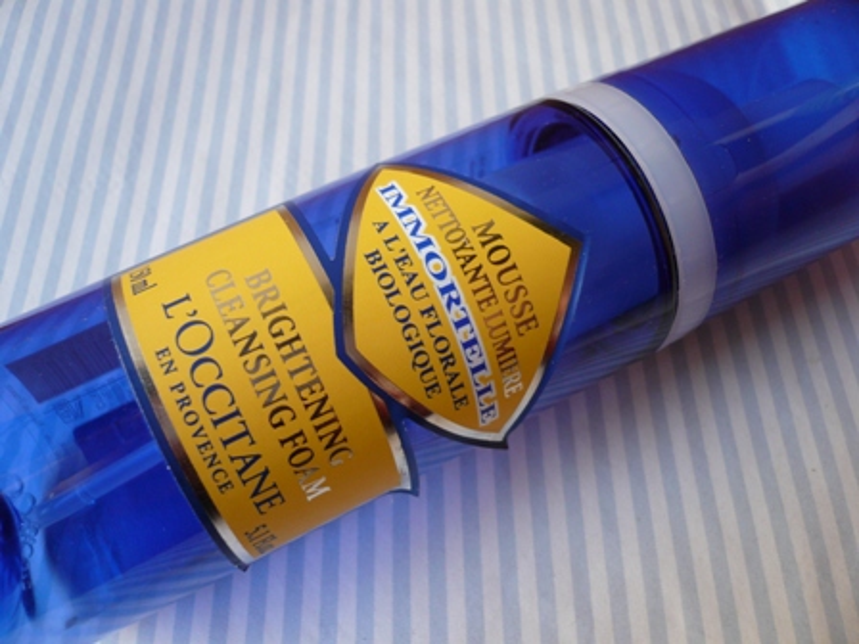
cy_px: 322
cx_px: 430
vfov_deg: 49.7
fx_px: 695
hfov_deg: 63.4
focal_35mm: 28
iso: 100
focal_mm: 4.6
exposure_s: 1/20
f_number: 2.8
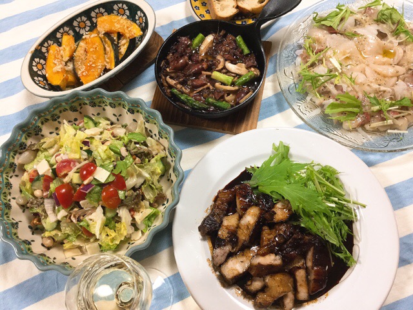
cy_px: 155
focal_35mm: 31
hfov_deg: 58.4
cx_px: 206
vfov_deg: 45.4
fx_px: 370
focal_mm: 3.3
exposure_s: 1/33
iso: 100
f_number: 2.4
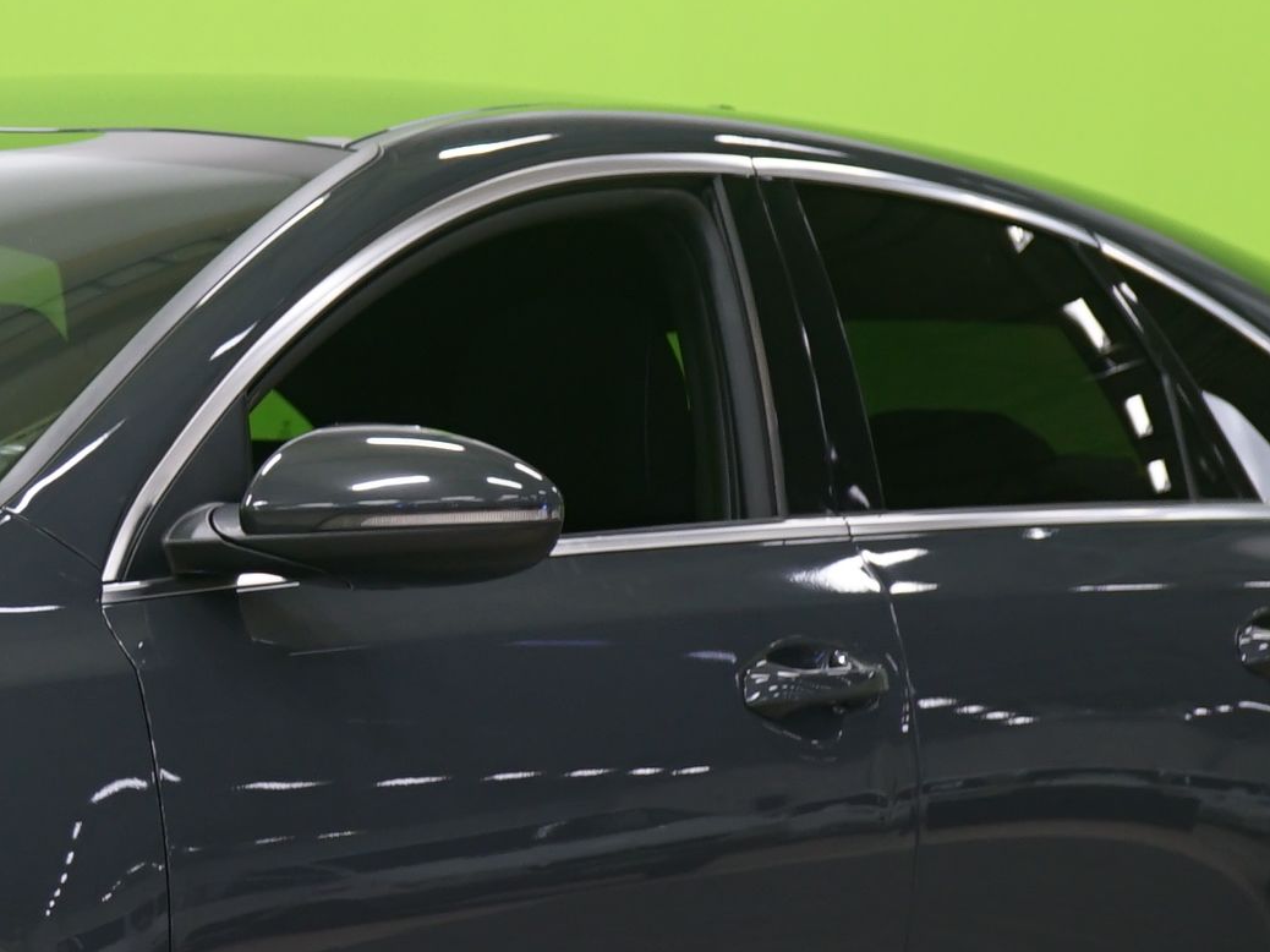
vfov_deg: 8.0
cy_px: 503
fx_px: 6822
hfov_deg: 10.5
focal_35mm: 186
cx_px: -256
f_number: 5
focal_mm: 51
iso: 400
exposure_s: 1/6
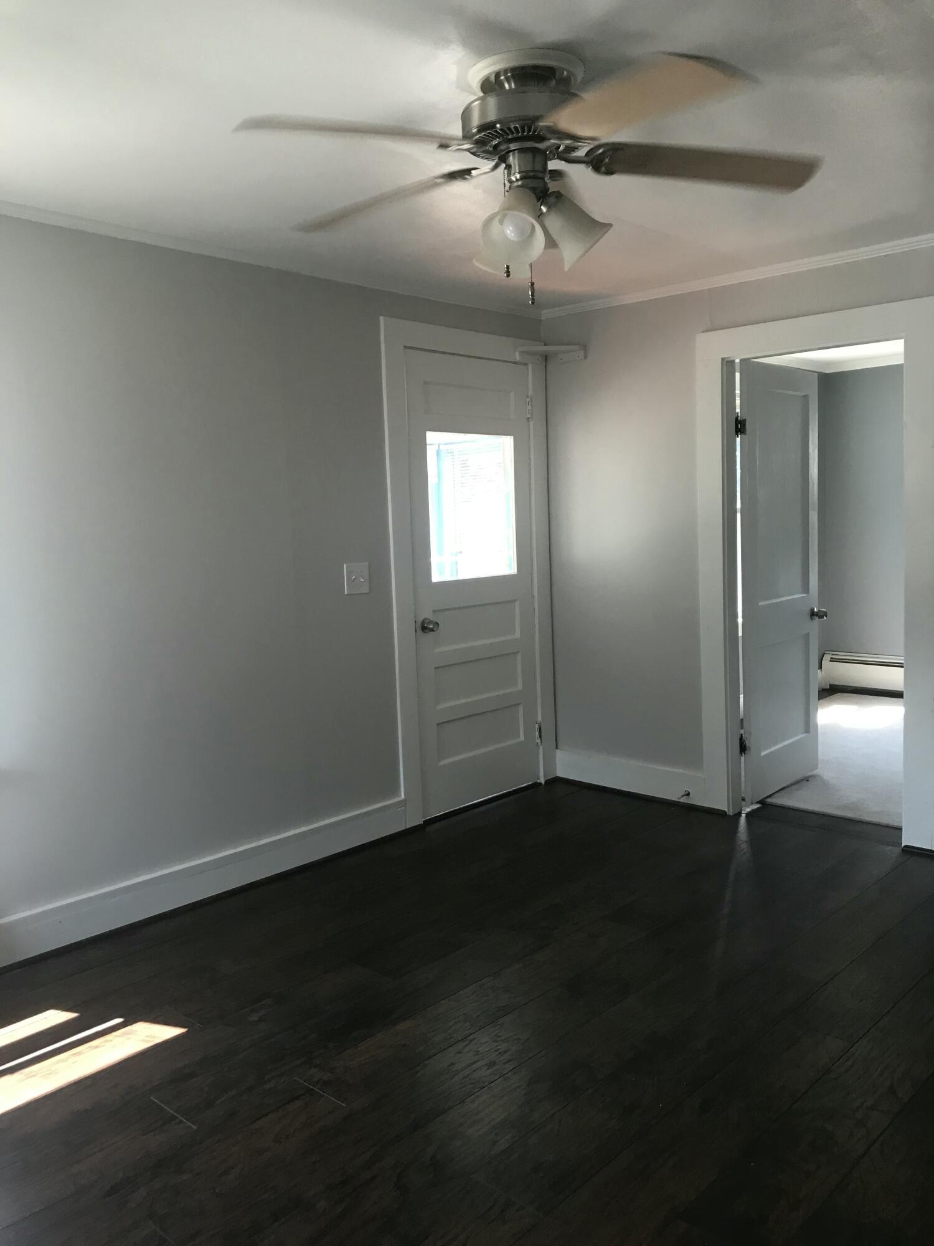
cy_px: 623
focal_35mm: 28
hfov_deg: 49.7
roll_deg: +1.9
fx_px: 1007
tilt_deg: -3.9
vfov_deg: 63.4
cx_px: 467
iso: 25
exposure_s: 1/40
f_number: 1.8
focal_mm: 3.99
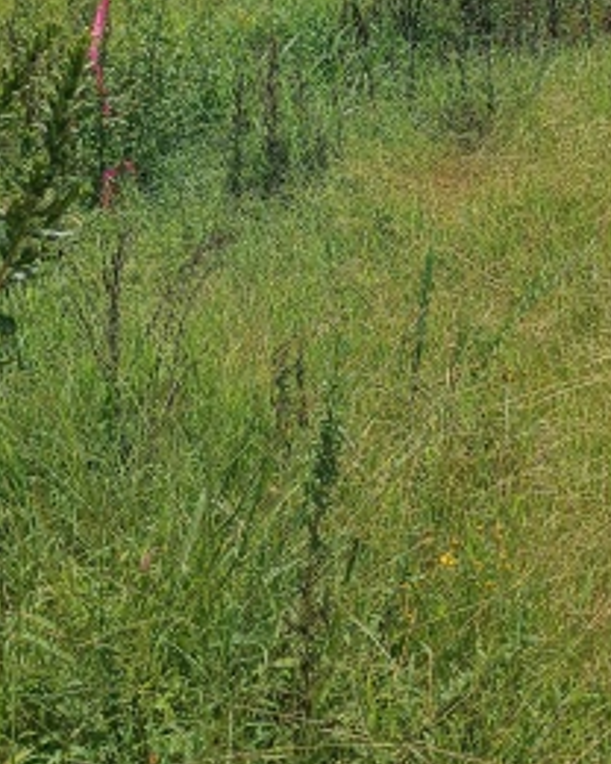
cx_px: 408
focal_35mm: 58
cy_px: 66
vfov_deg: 30.9
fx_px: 1311
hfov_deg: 26.1
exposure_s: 1/1508
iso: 102
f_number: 1.8
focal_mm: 4.27
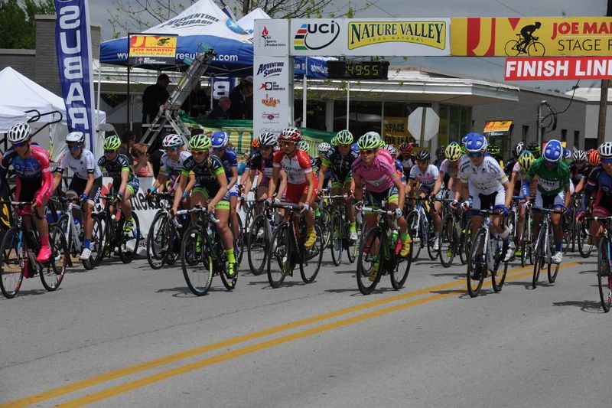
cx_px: 306
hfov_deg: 17.1
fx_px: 2039
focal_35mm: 120
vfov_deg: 11.4
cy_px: 204
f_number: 9
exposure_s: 1/1000
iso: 200
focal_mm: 120
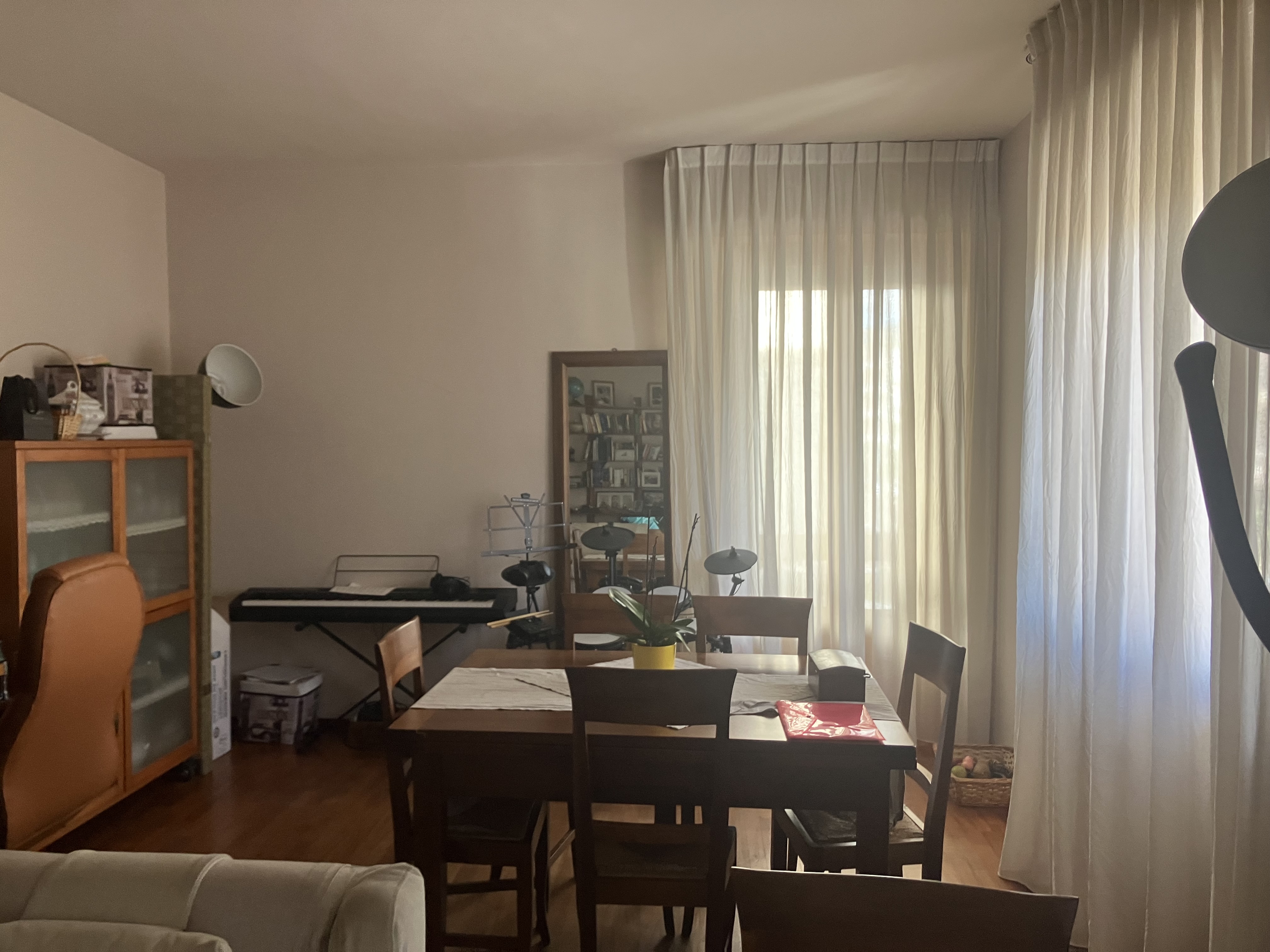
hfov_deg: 63.4
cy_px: 476
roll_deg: +1.7
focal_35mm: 28
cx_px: 635
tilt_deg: -2.5
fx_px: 1027
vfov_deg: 49.7
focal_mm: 3.99
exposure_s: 1/71
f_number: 1.8
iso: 80
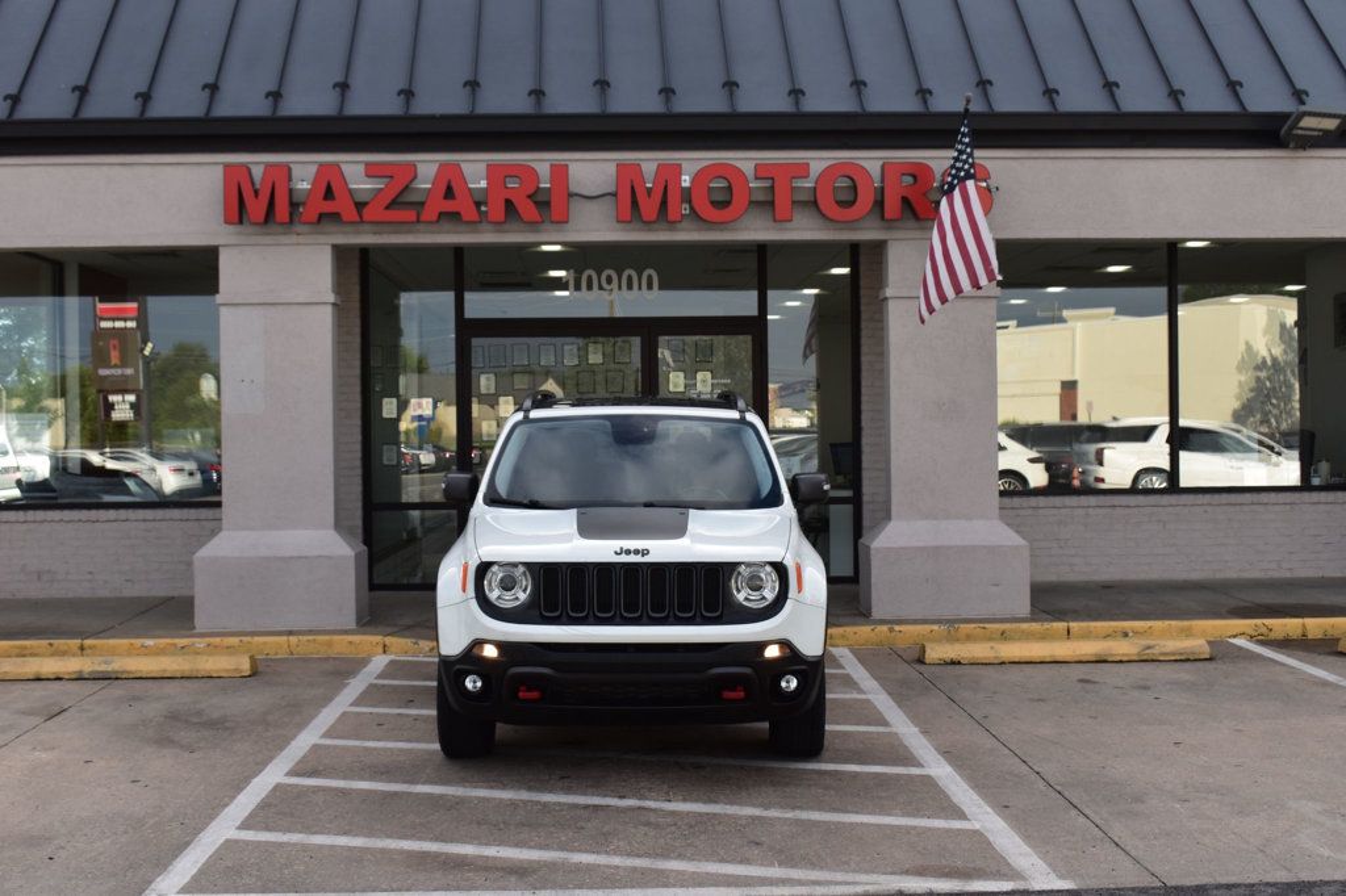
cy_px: 448
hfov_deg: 45.0
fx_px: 1626
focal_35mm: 44
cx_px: 673
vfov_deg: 30.8
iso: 400
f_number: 10
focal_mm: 29
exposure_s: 1/250
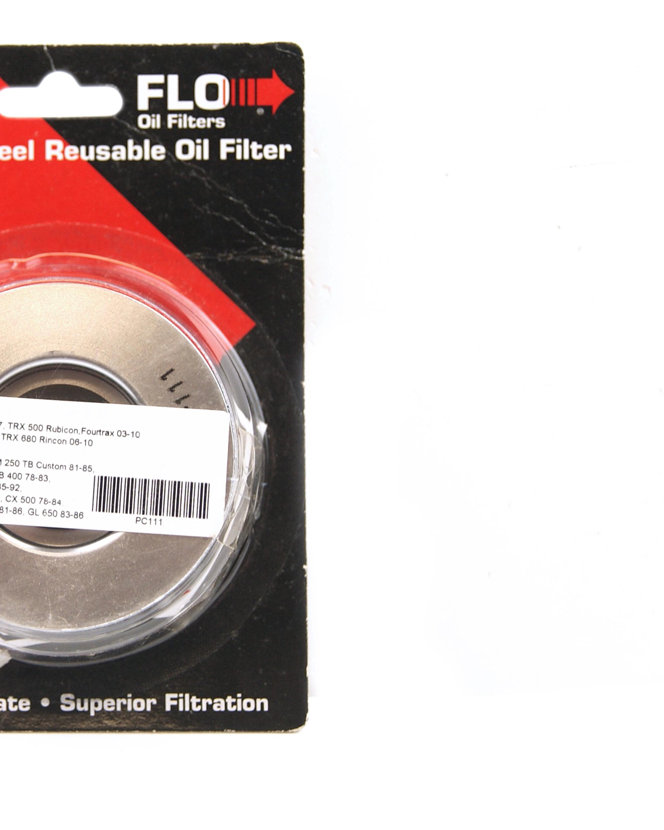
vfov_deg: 20.0
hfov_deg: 15.9
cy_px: 419
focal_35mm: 96
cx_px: 71
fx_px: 2351
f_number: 6.3
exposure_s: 1/80
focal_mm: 45
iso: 100
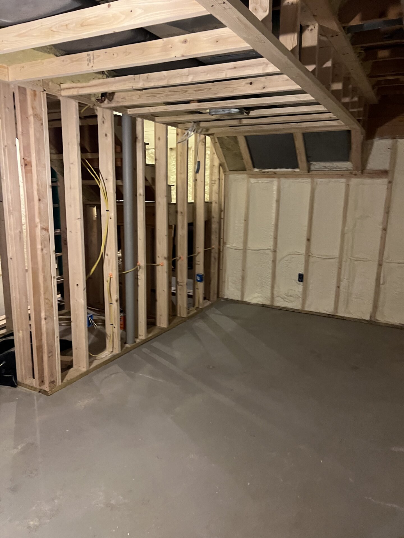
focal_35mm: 26
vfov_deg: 67.3
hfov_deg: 53.1
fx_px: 405
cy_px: 269
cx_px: 202
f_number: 1.5
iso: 500
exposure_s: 1/60
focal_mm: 5.7
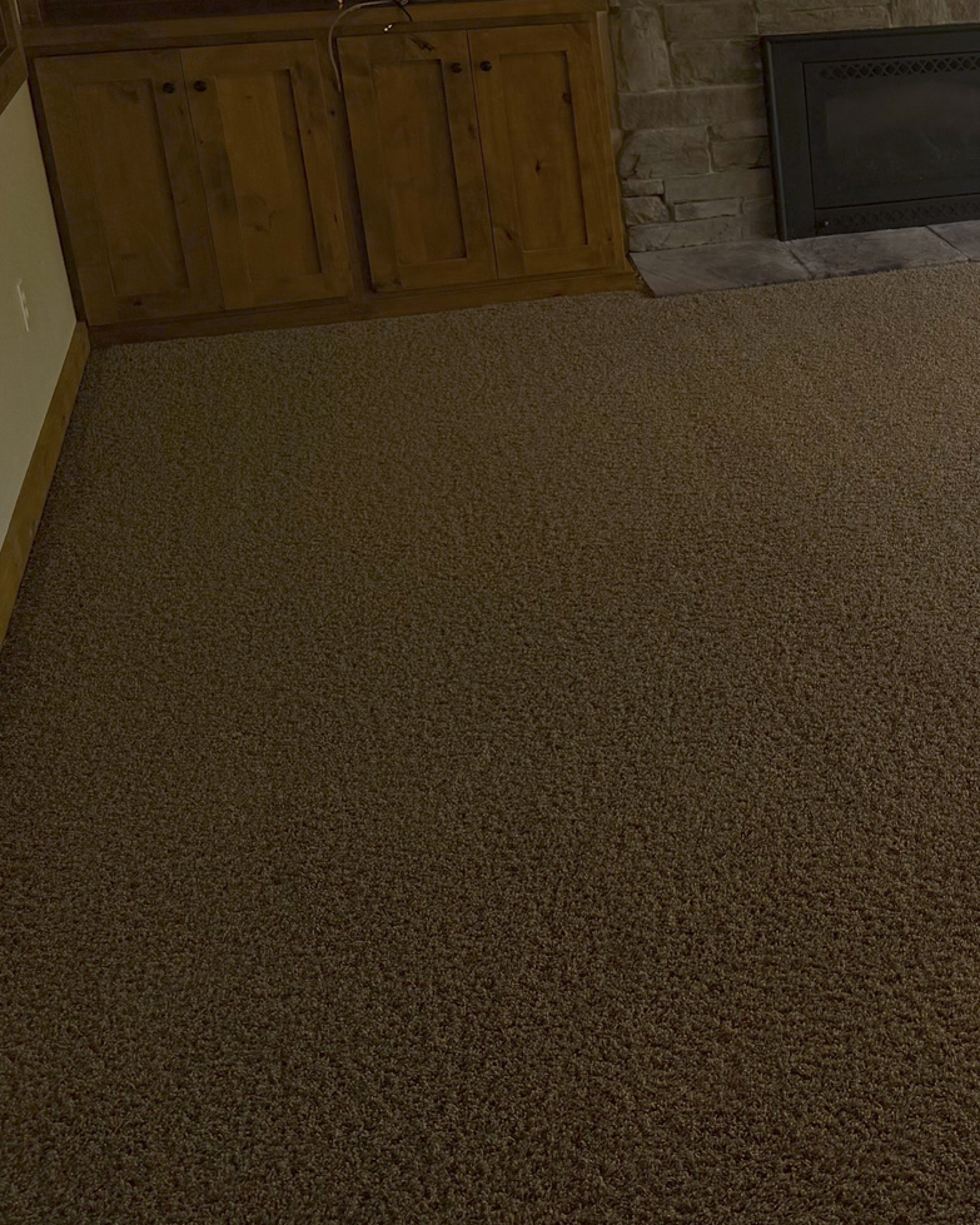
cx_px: 1160
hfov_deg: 27.4
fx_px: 1777
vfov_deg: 37.3
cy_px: 335
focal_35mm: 49
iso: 64
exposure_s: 1/261
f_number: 1.78
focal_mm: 6.76
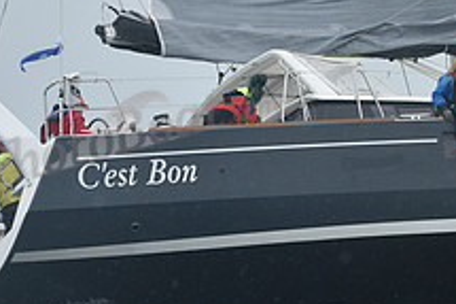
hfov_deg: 10.8
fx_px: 2392
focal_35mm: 189
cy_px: -5
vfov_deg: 7.2
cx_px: 390
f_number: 5.6
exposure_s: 1/1000
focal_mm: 70
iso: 320
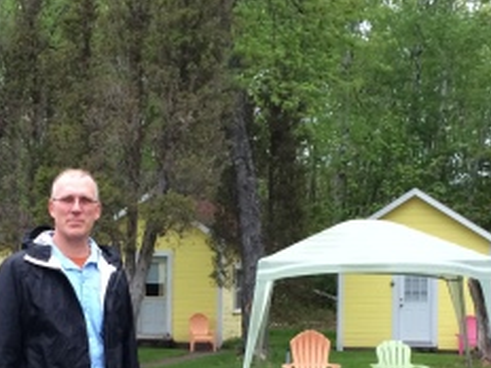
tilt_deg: -2.0
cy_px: 330
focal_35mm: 80
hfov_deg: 24.4
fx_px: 1135
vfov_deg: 18.1
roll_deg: +0.0
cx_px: 188
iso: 32
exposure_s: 1/30
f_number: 2.2
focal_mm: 4.15
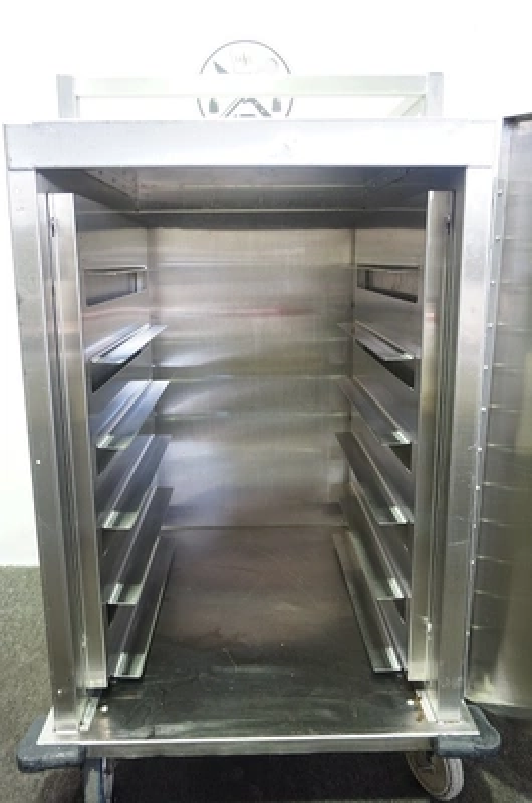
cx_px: 266
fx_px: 668
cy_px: 402
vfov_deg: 62.0
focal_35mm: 30
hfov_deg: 43.4
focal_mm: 20
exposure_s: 1/15
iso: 800
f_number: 4
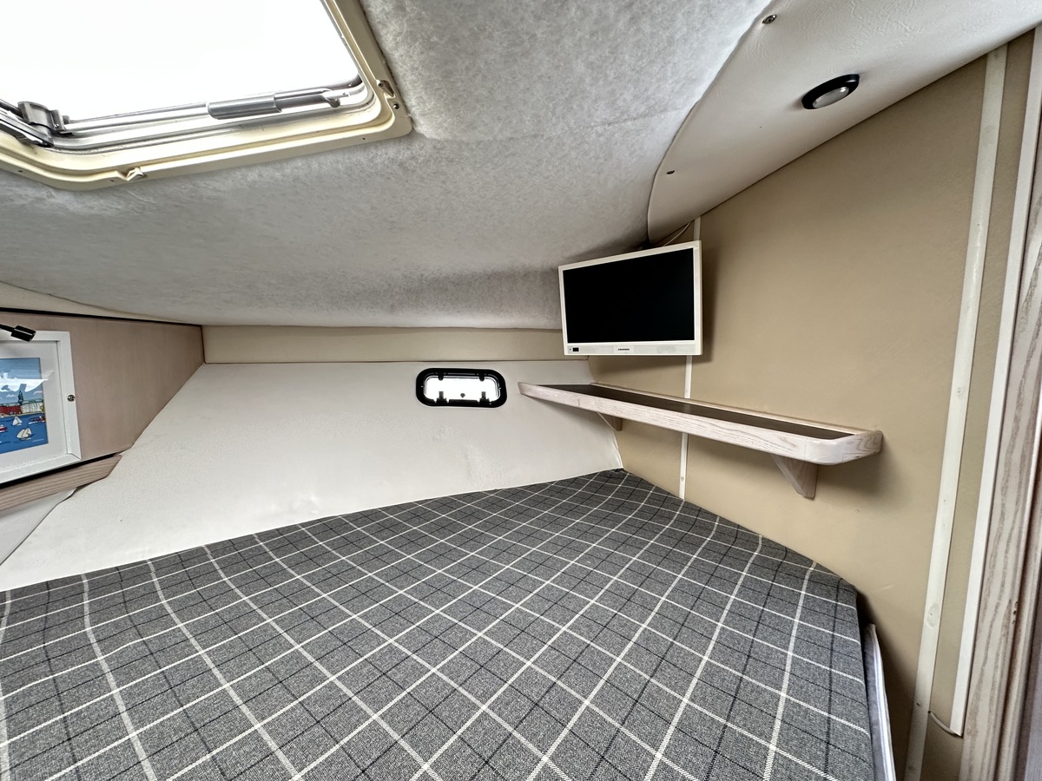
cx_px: 521
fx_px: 421
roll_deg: +0.9
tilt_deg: -5.3
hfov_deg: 102.1
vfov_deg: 85.7
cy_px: 390
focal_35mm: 14
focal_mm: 2.22
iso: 320
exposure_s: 1/93
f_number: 2.2
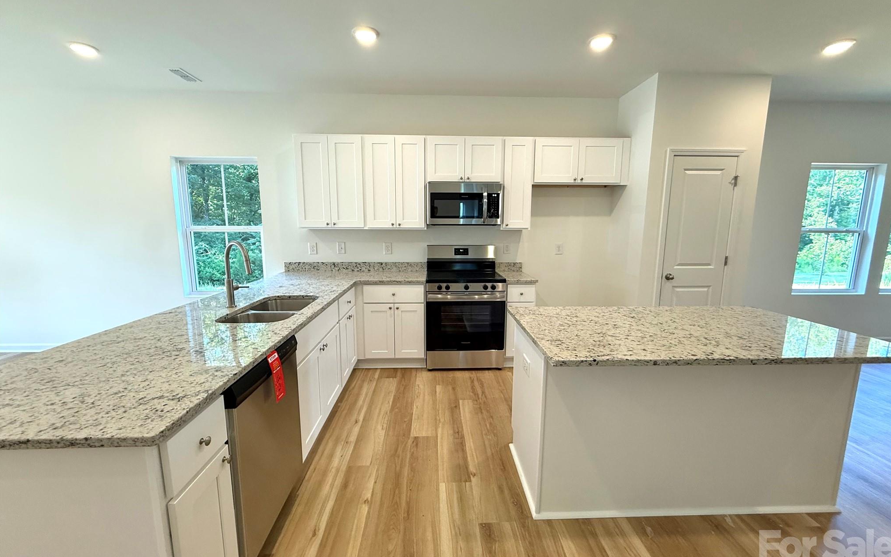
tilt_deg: -8.7
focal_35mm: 15
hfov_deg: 101.5
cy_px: 278
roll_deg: -0.7
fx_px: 364
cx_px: 449
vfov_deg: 74.8
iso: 200
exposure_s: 1/120
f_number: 2.2
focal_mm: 2.22
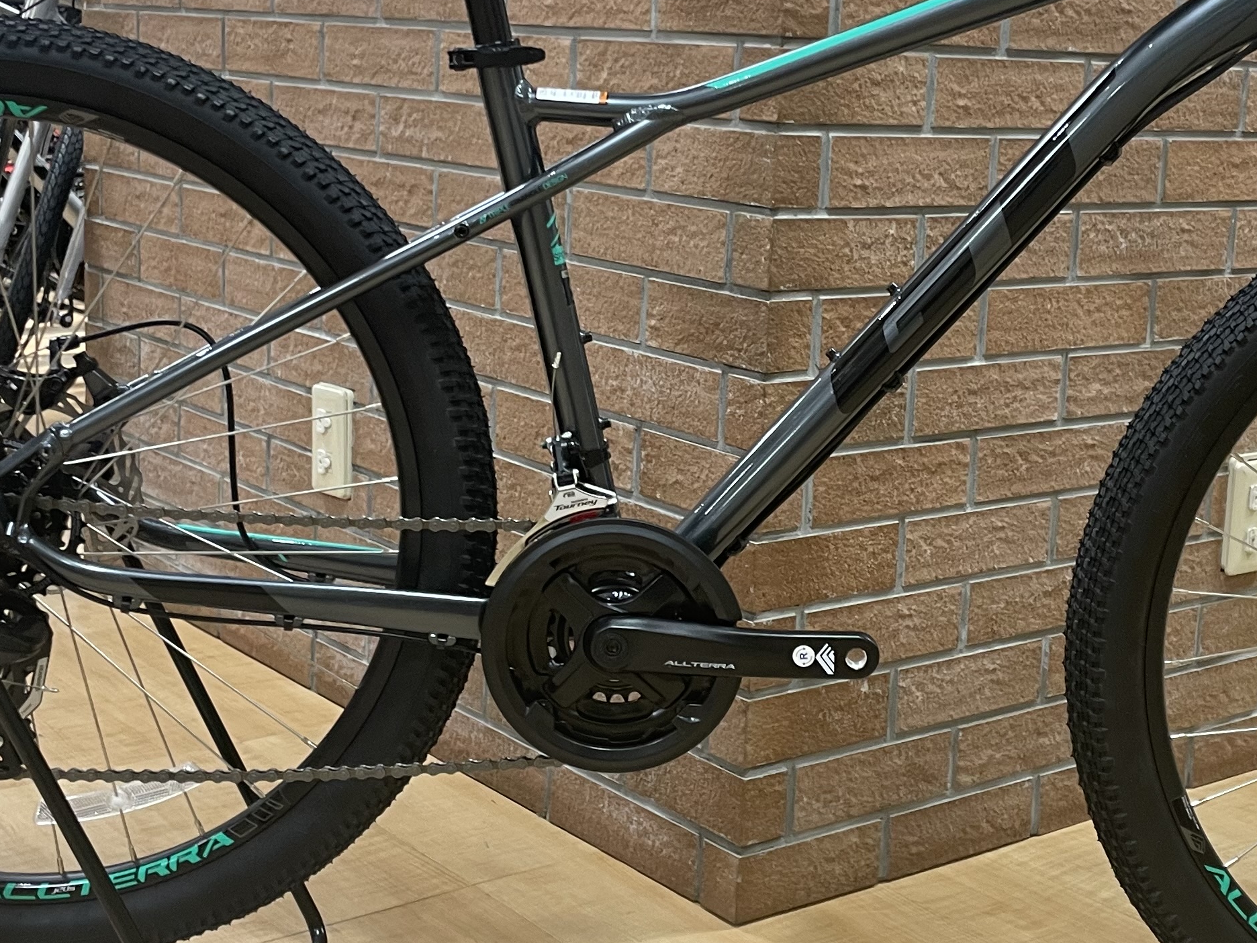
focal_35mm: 56
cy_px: 425
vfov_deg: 26.1
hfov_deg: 34.2
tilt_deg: -9.0
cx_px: 751
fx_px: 2034
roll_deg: -2.2
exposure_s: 1/60
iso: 80
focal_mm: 4.2
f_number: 1.6
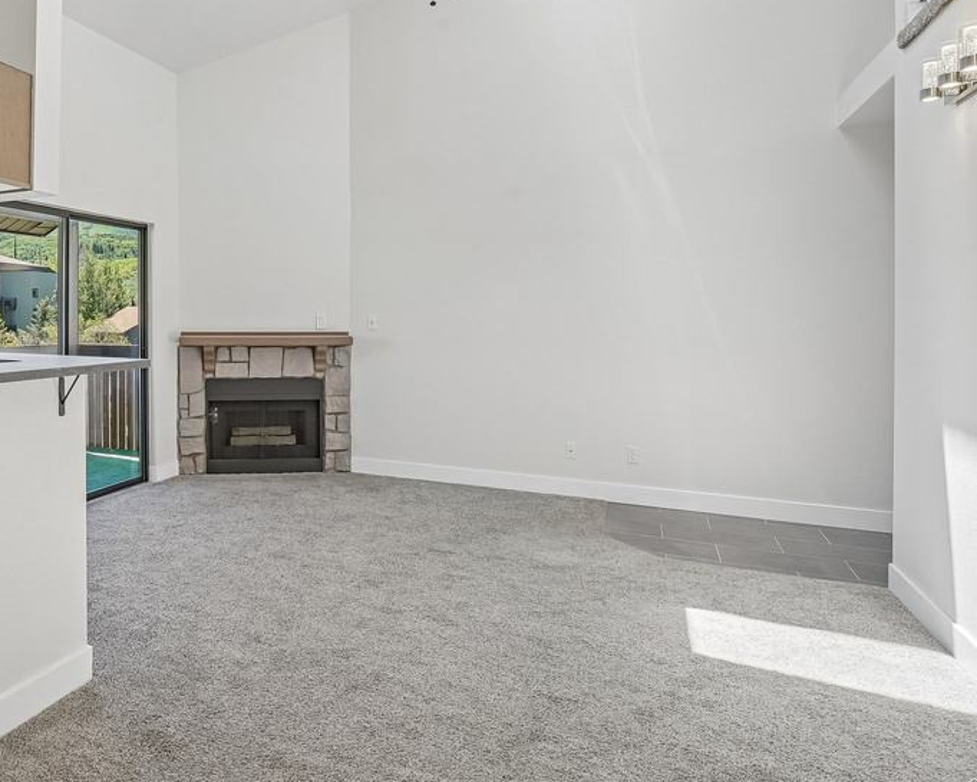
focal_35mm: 24
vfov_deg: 58.3
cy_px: 309
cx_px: 254
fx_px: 694
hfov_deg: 66.3
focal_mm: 17
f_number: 8
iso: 400
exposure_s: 1/80
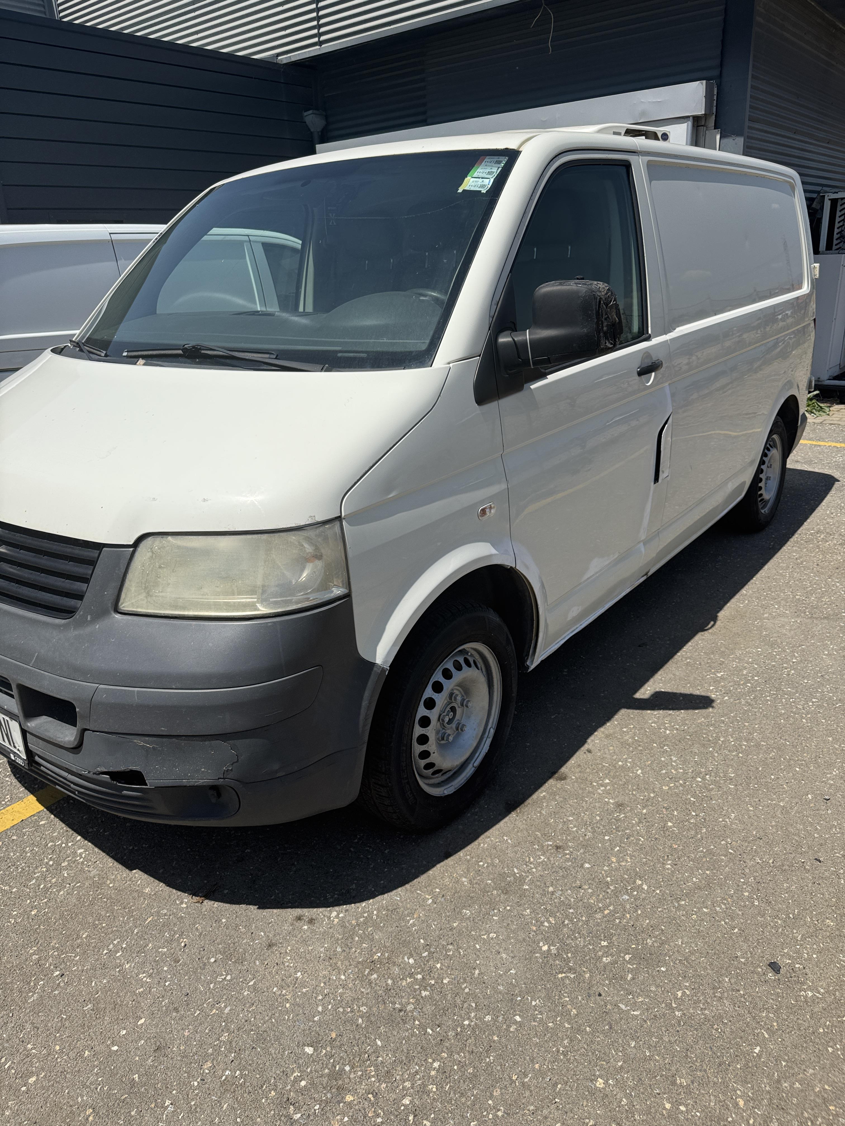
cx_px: 422
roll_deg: +4.7
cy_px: 563
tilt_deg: -19.1
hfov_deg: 56.8
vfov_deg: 71.6
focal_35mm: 24
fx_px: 781
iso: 80
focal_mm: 6.76
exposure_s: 1/6410
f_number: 1.78
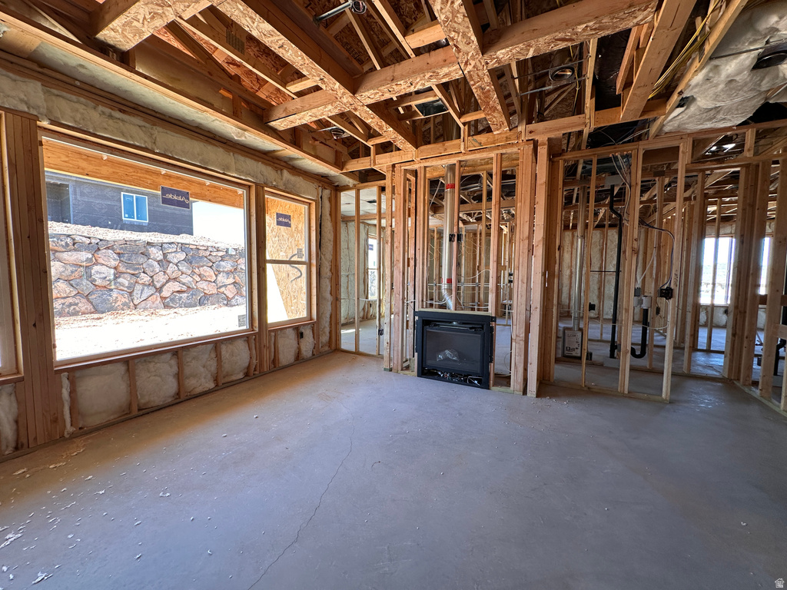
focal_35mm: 14
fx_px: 318
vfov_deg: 85.7
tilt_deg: -3.4
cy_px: 295
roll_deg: -0.3
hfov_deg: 102.1
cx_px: 394
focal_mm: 2.22
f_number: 2.2
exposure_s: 1/99
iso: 80
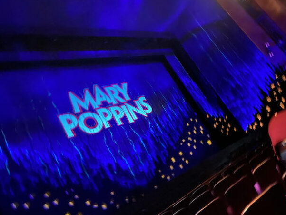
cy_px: 110
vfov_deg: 51.4
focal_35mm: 27
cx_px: 148
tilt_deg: +16.7
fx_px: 223
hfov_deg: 65.3
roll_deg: +30.3
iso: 1250
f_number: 1.8
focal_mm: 4.25
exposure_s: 1/8
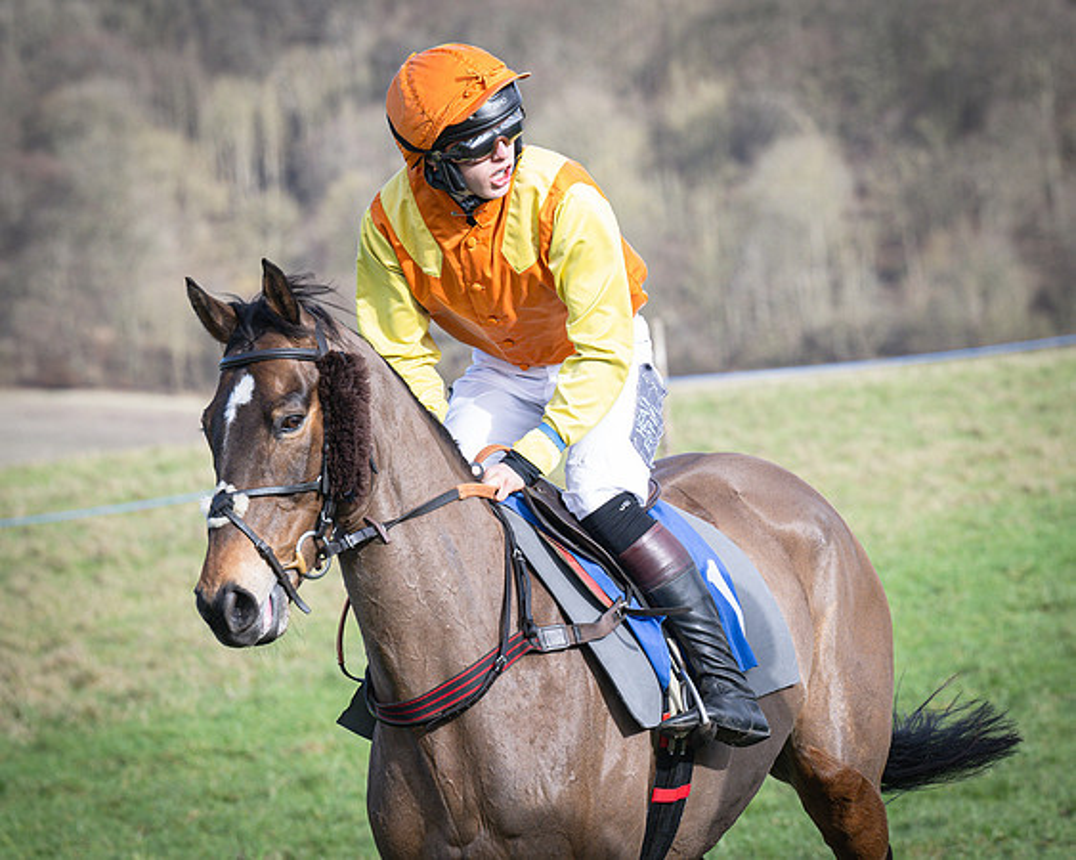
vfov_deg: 6.0
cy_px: 447
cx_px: 586
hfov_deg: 7.5
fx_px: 8168
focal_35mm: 257
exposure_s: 1/1000
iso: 400
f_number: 5
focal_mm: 140
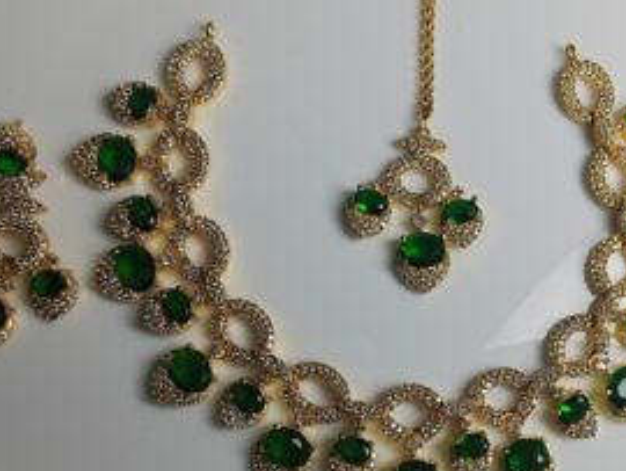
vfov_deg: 33.5
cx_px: 413
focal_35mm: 43
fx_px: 778
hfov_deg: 43.3
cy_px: 296
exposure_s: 1/100
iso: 64
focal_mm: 3.98
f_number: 1.8
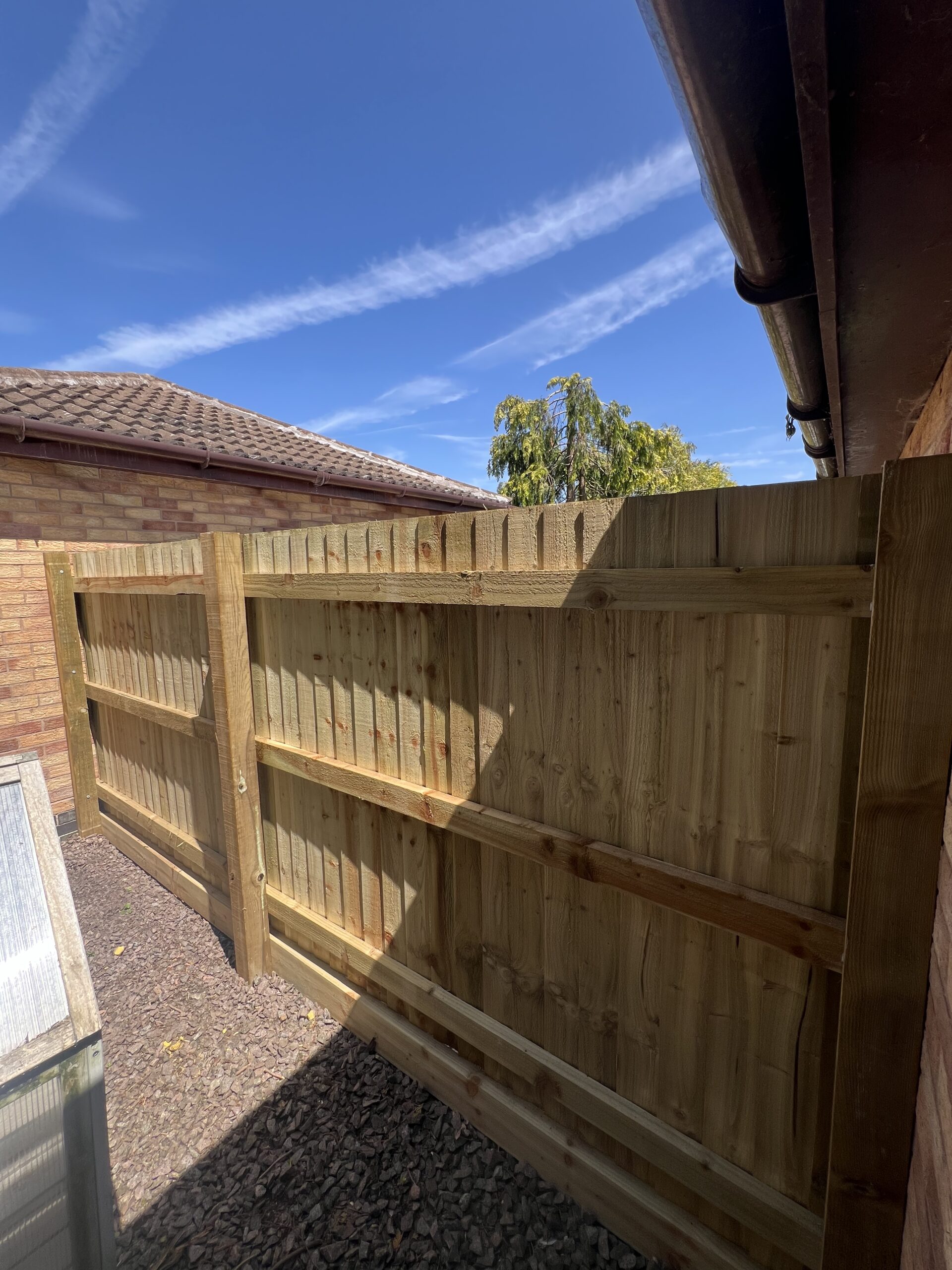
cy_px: 635
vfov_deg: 106.2
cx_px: 476
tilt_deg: -7.8
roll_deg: +1.0
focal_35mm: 13
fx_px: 477
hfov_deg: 89.9
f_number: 1.8
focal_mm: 1.57
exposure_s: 1/657
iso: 32
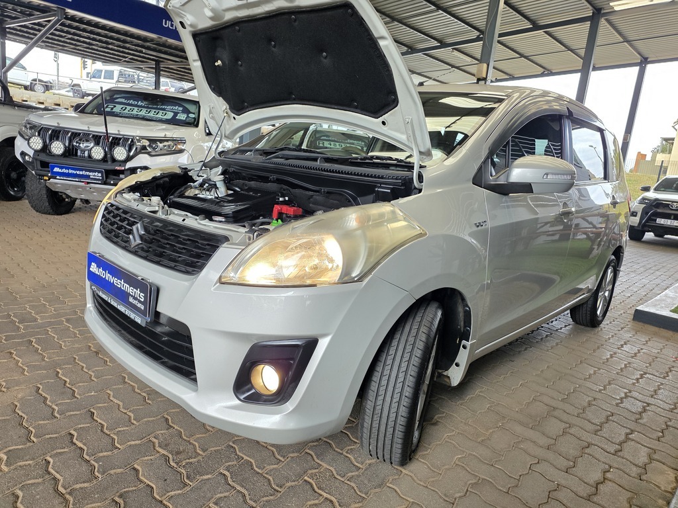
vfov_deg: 58.9
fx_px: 450
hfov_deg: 73.9
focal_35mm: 23
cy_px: 254
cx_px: 339
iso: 160
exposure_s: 1/180
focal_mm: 6.25
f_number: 1.7
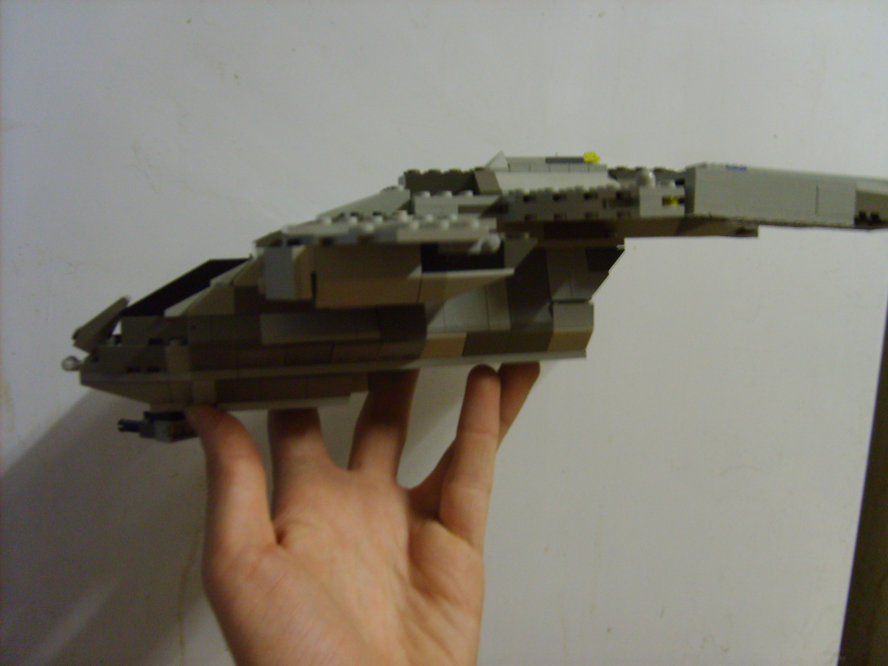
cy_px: 333
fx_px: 898
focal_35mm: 35
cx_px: 444
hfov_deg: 52.6
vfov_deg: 40.7
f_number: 2.8
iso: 140
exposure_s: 1/6
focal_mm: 5.8
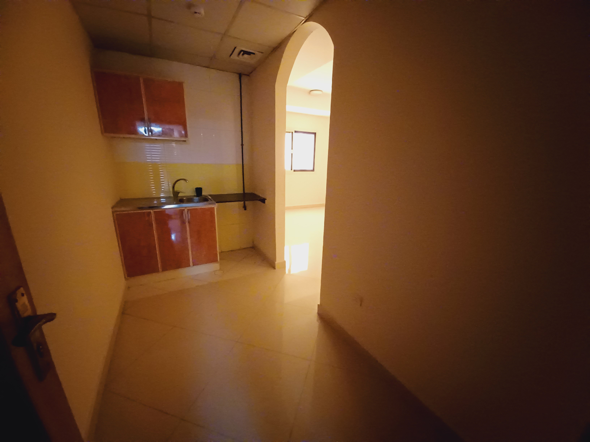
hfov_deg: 106.2
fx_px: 222
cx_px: 295
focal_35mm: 13
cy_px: 221
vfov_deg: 89.9
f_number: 2.2
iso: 1250
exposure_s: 1/14
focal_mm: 1.42
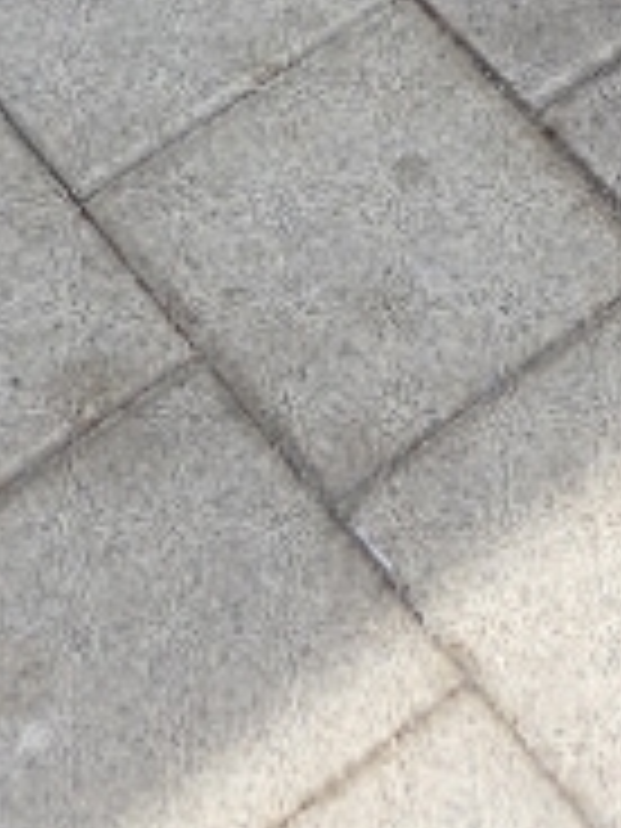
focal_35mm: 160
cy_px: -2030
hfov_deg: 9.3
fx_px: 3827
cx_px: 396
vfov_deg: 8.8
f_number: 1.7
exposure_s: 1/2186
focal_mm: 6.3
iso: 80
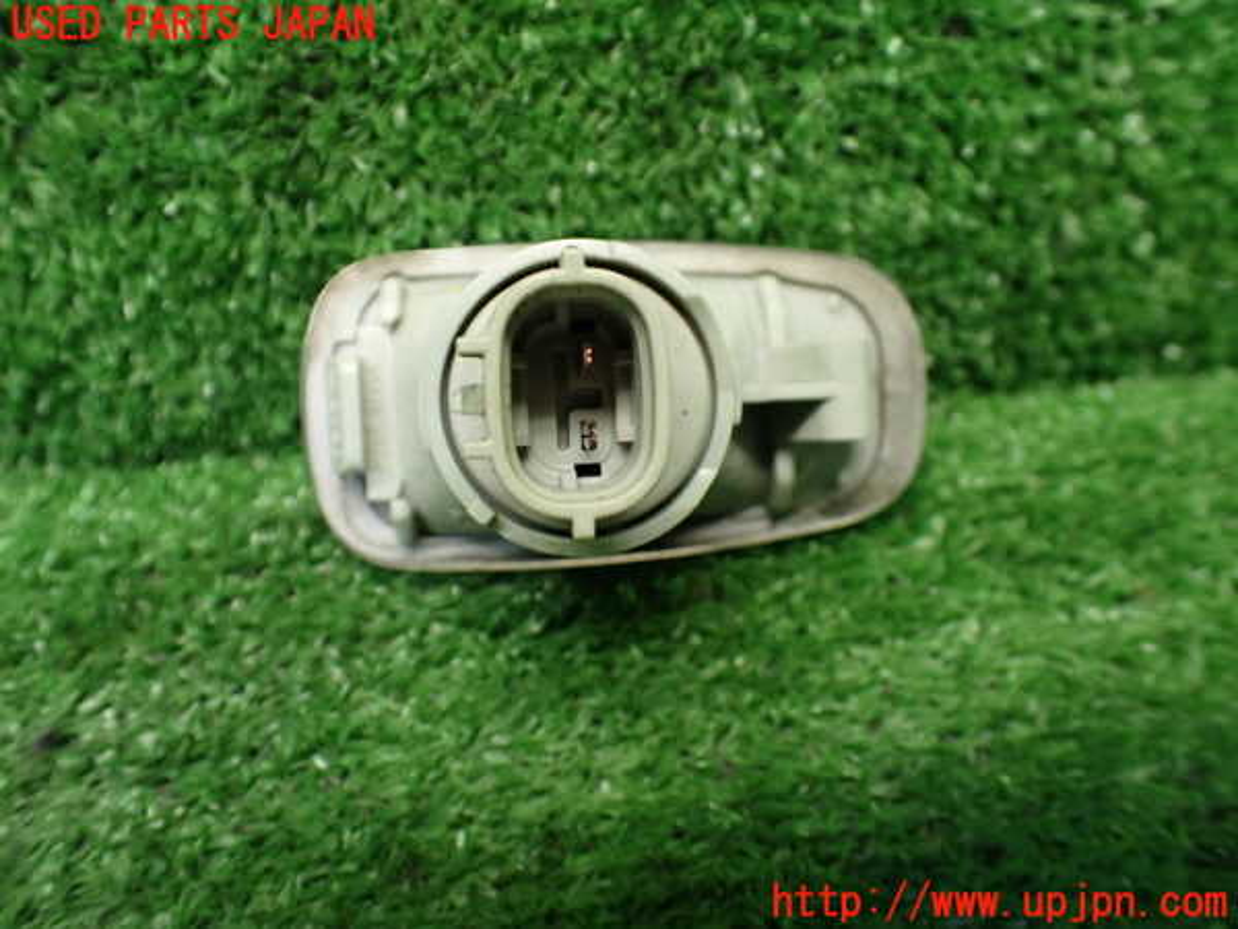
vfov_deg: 46.8
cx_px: 619
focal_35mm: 30
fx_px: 1073
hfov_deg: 60.0
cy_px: 464
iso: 800
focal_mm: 5.4
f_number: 2.3
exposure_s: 1/100
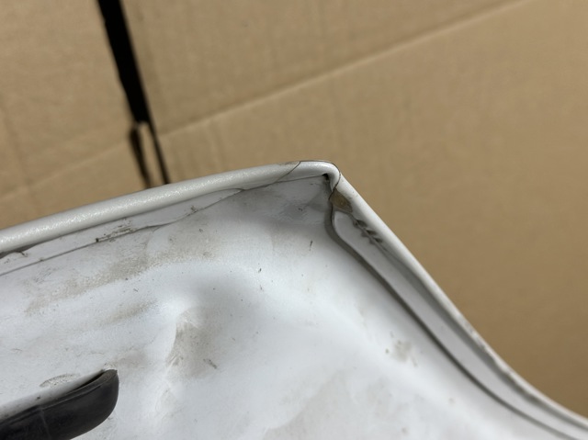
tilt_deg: -28.6
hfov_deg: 39.7
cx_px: 294
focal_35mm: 48
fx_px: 815
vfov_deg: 30.2
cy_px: 220
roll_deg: +12.7
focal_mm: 6.86
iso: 125
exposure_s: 1/100
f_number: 1.78
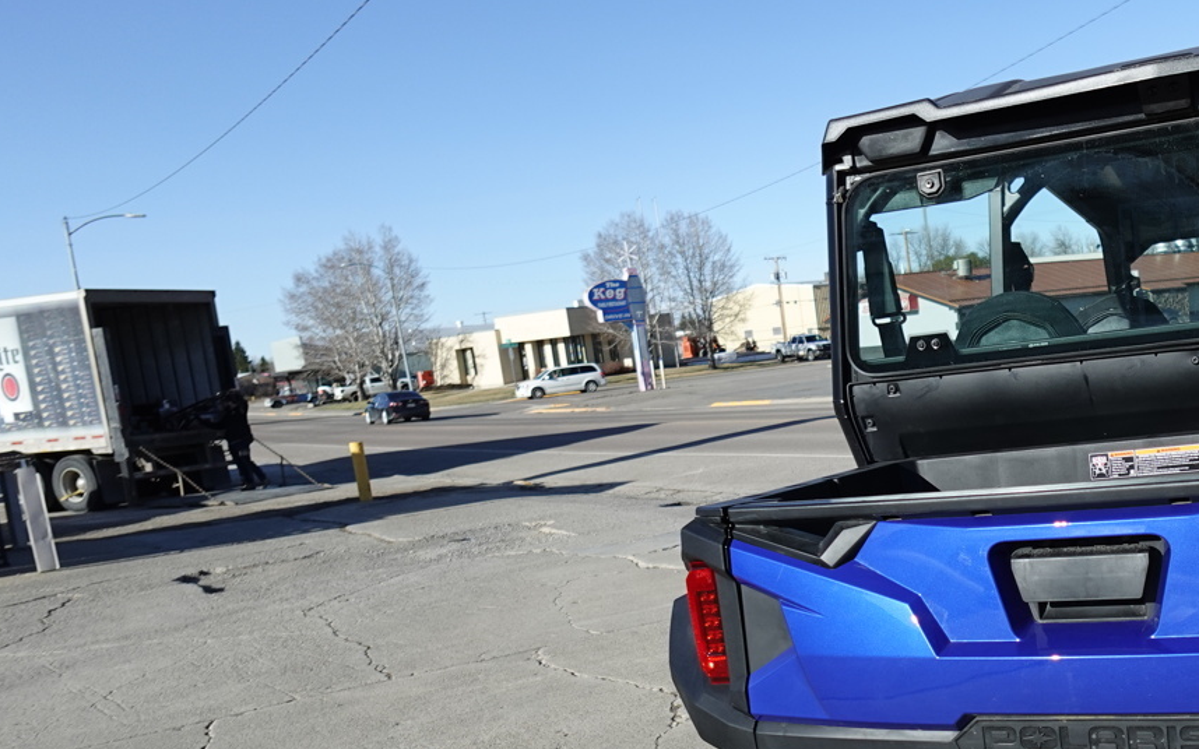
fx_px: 1242
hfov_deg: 47.9
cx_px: 1002
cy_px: 519
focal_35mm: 38
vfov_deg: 33.2
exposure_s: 1/3200
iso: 125
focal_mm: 7.6
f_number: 2
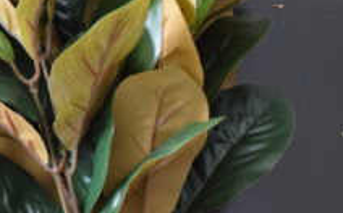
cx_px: -49
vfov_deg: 12.9
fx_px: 943
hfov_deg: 19.6
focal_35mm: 101
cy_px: 173
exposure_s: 1/20
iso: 6400
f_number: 13
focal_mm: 28
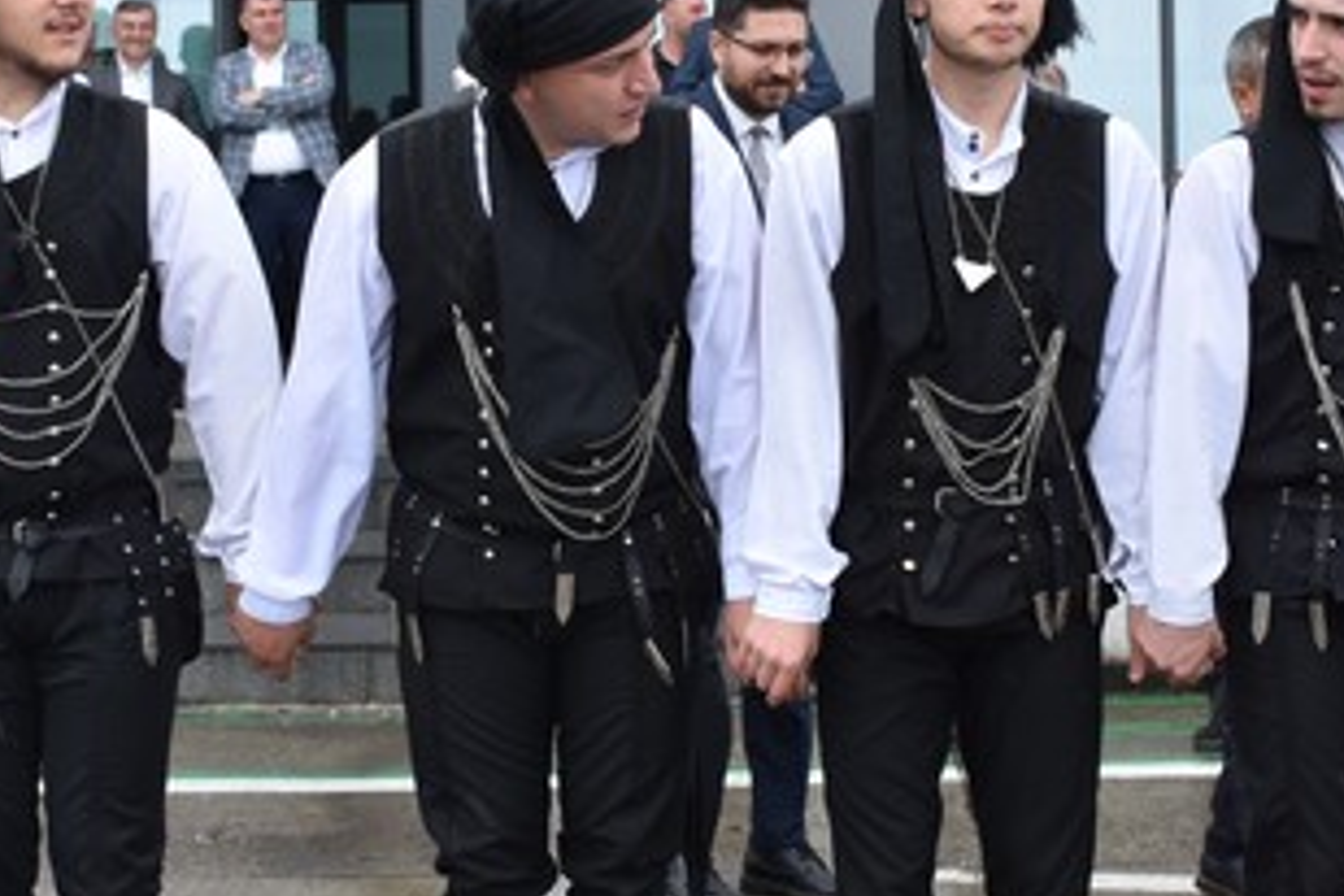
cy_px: 324
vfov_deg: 17.2
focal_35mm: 79
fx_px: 2949
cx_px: 792
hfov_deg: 25.6
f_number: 8
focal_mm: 22
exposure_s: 1/500
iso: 720
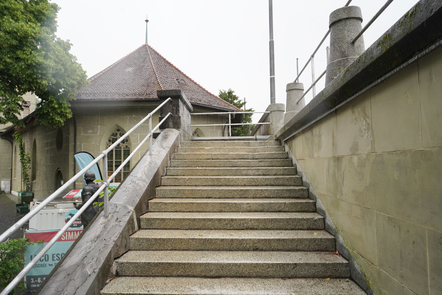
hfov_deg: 73.7
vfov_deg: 53.1
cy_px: 148
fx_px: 295
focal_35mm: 24
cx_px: 221
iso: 800
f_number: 10
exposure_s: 1/100
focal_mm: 24
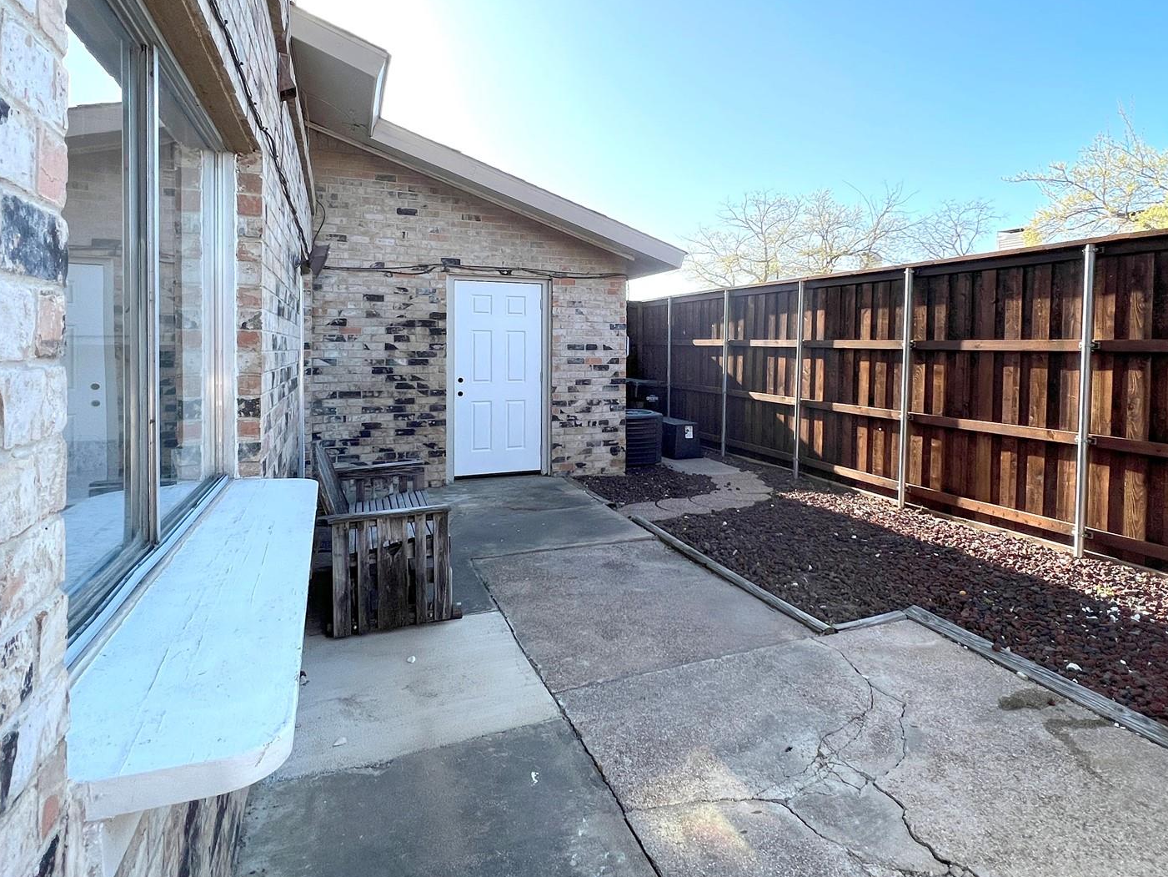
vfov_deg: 68.1
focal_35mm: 19
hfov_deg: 84.1
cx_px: 669
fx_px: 641
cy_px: 355
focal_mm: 1.57
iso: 32
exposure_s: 1/968
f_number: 1.8
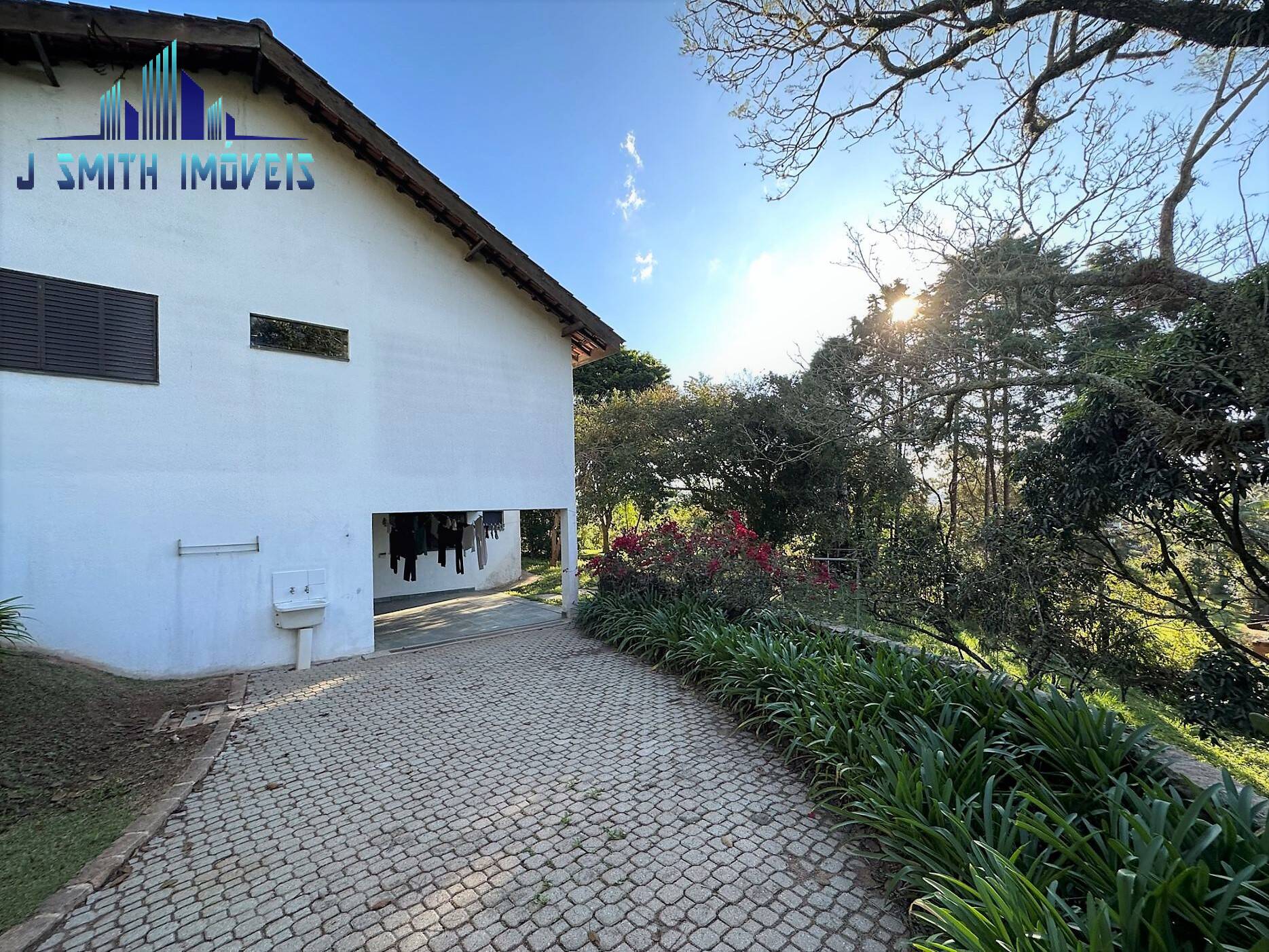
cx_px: 634
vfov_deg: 85.7
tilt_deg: +4.2
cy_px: 476
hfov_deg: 102.1
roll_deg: +0.6
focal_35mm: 14
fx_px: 513
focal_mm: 2.22
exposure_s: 1/360
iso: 40
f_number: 2.2
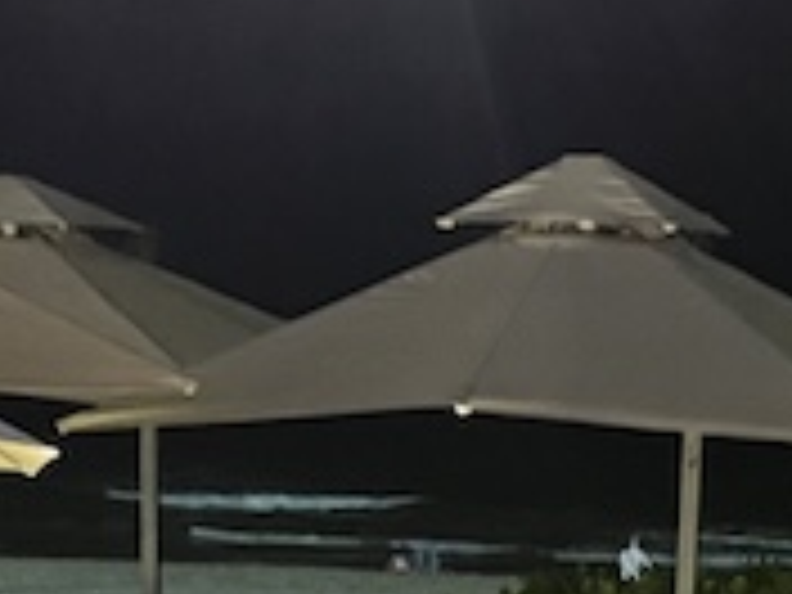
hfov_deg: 16.5
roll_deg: -1.7
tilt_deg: -16.8
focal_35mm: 118
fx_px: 2700
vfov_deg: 11.6
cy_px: 1062
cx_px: 675
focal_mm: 5.1
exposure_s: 1/50
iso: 400
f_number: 1.6
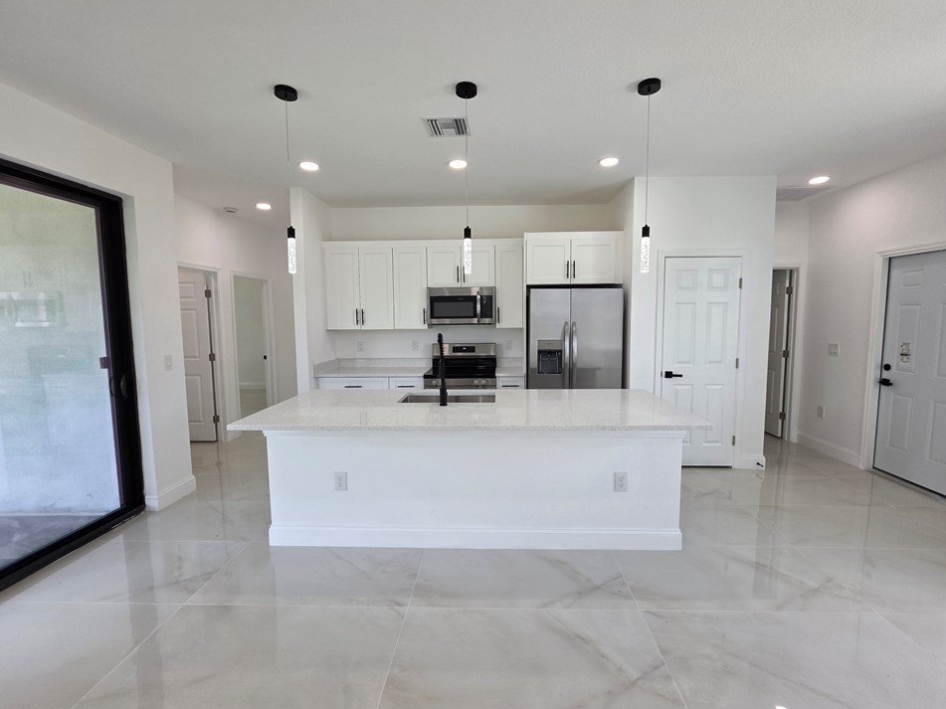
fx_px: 383
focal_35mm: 14
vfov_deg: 85.7
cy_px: 354
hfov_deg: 102.1
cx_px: 482
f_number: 1.9
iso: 40
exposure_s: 1/120
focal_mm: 2.2
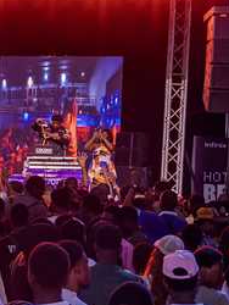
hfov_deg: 9.8
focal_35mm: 144
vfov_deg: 13.7
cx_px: -177
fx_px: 1269
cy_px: 155
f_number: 5
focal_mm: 33.5
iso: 2500
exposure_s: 1/100
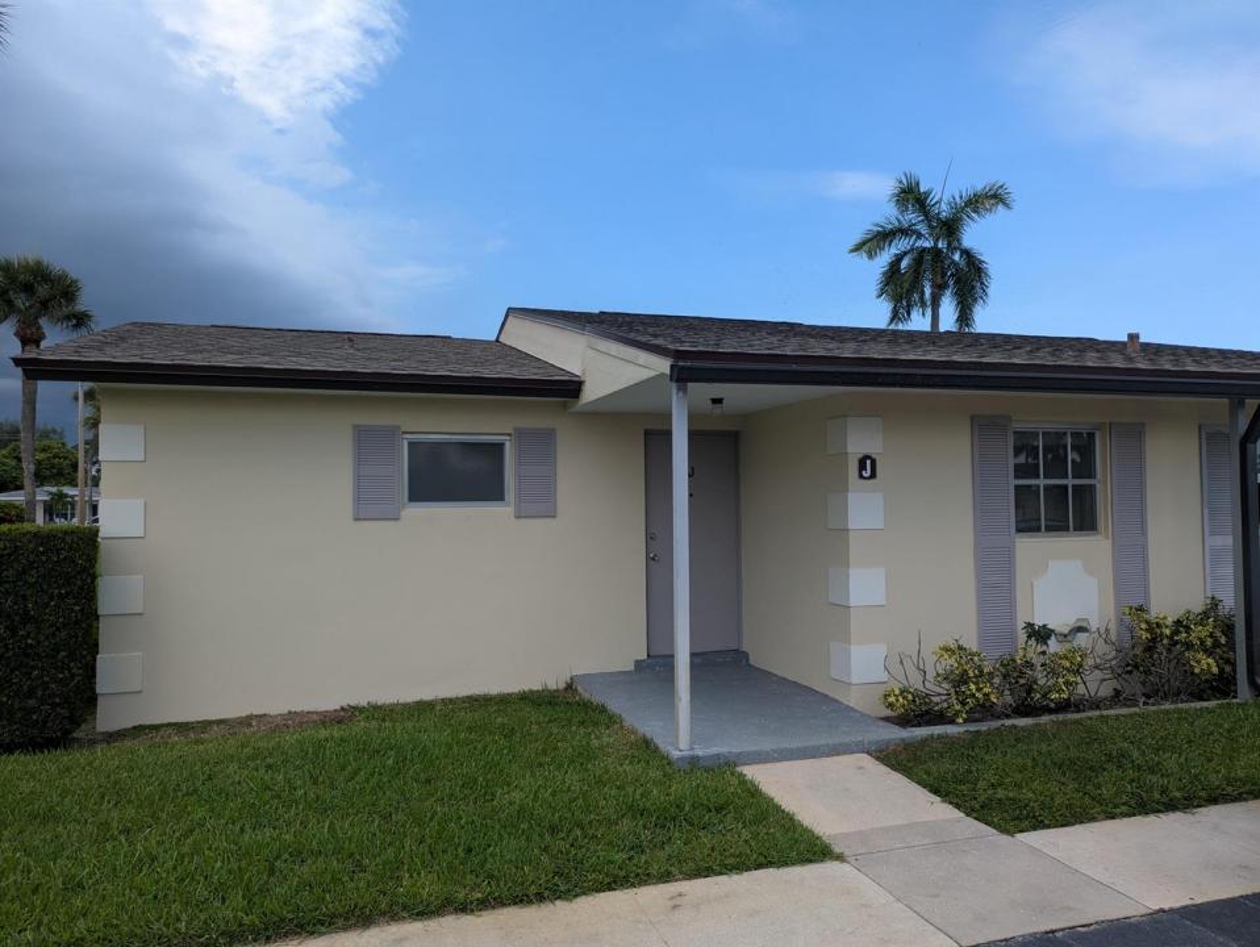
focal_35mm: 25
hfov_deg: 69.4
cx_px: 630
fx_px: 911
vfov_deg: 54.9
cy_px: 474
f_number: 1.89
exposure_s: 1/1001
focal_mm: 5.43
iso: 50
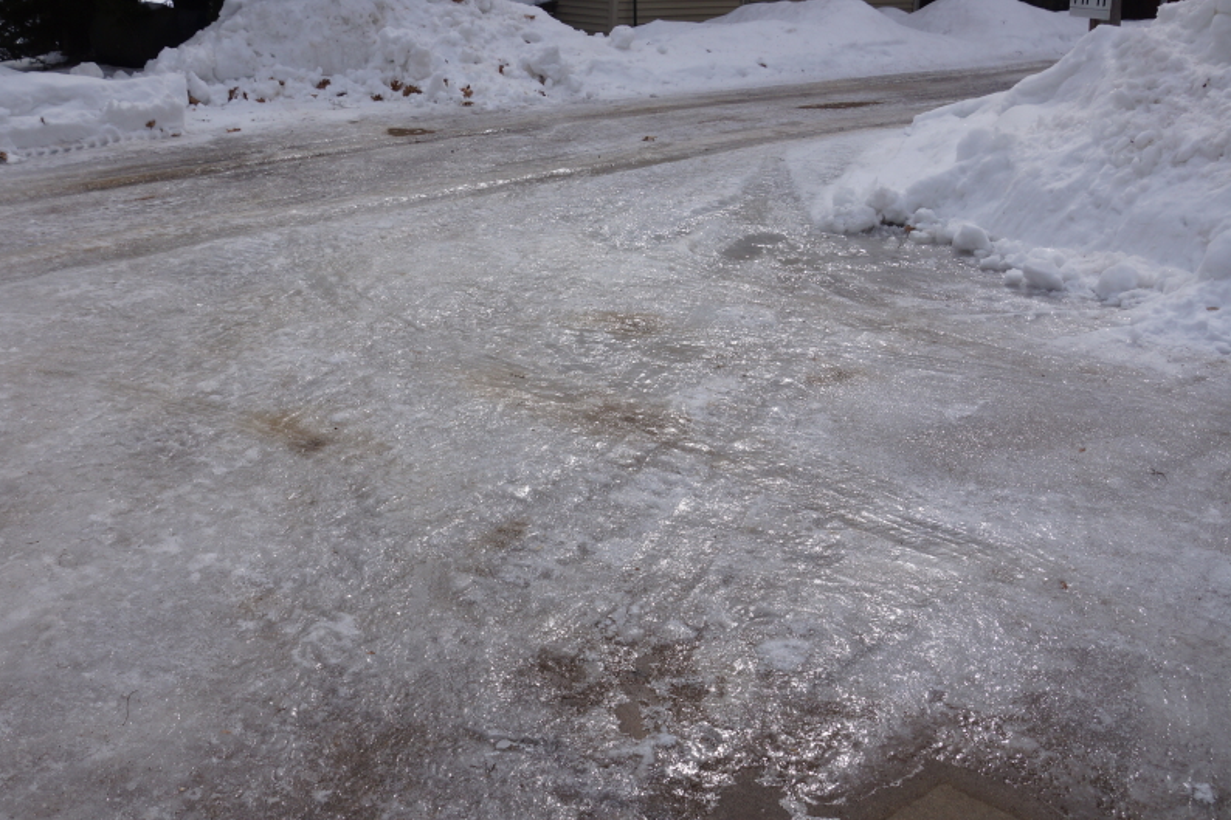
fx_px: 1162
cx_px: 533
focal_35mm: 34
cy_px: 383
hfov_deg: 55.6
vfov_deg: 38.8
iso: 100
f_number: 11
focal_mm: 18
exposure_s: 1/100
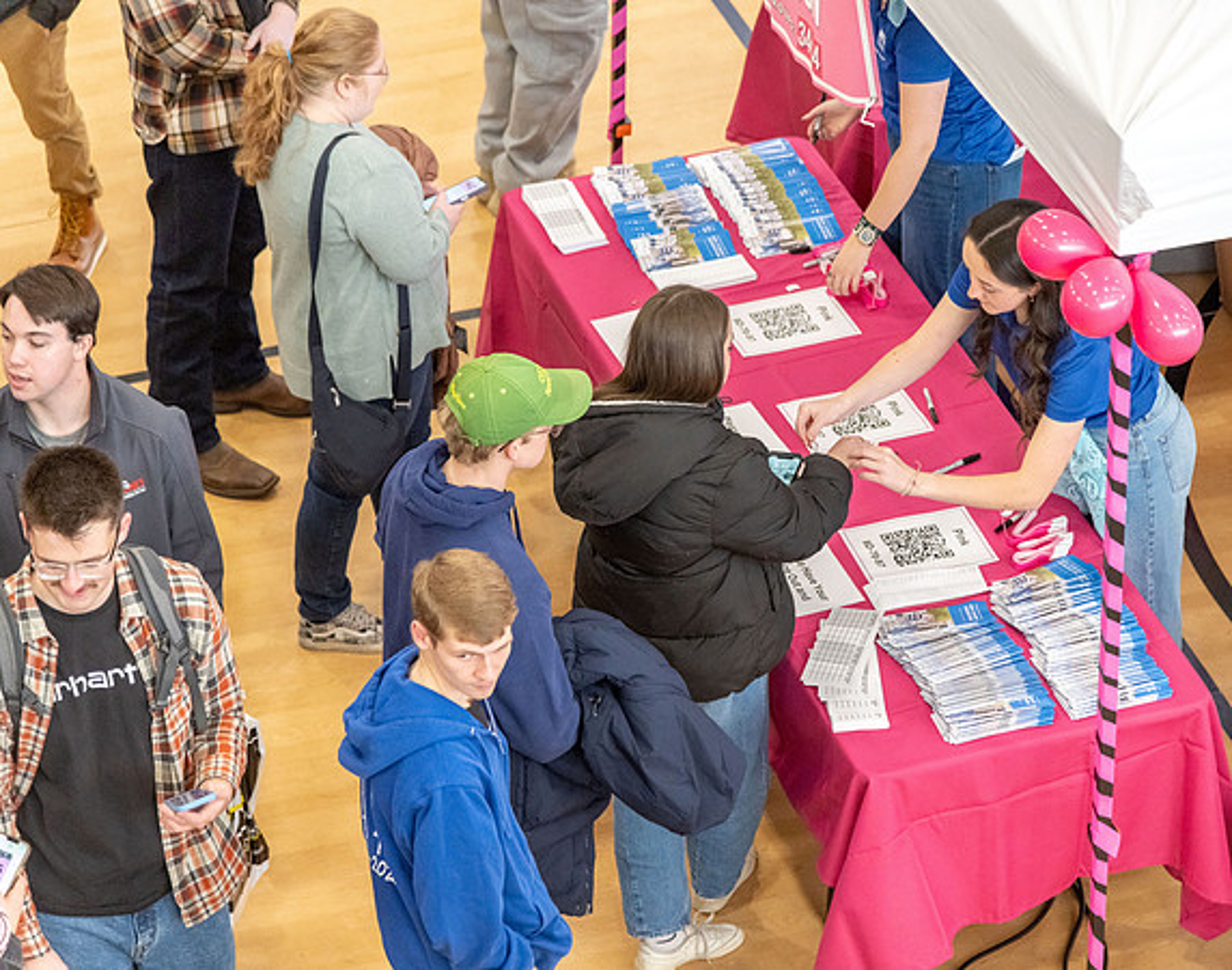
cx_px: 726
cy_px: 485
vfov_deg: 12.2
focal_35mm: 125
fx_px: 4520
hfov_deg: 15.5
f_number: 4
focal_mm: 112
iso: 1250
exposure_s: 1/320
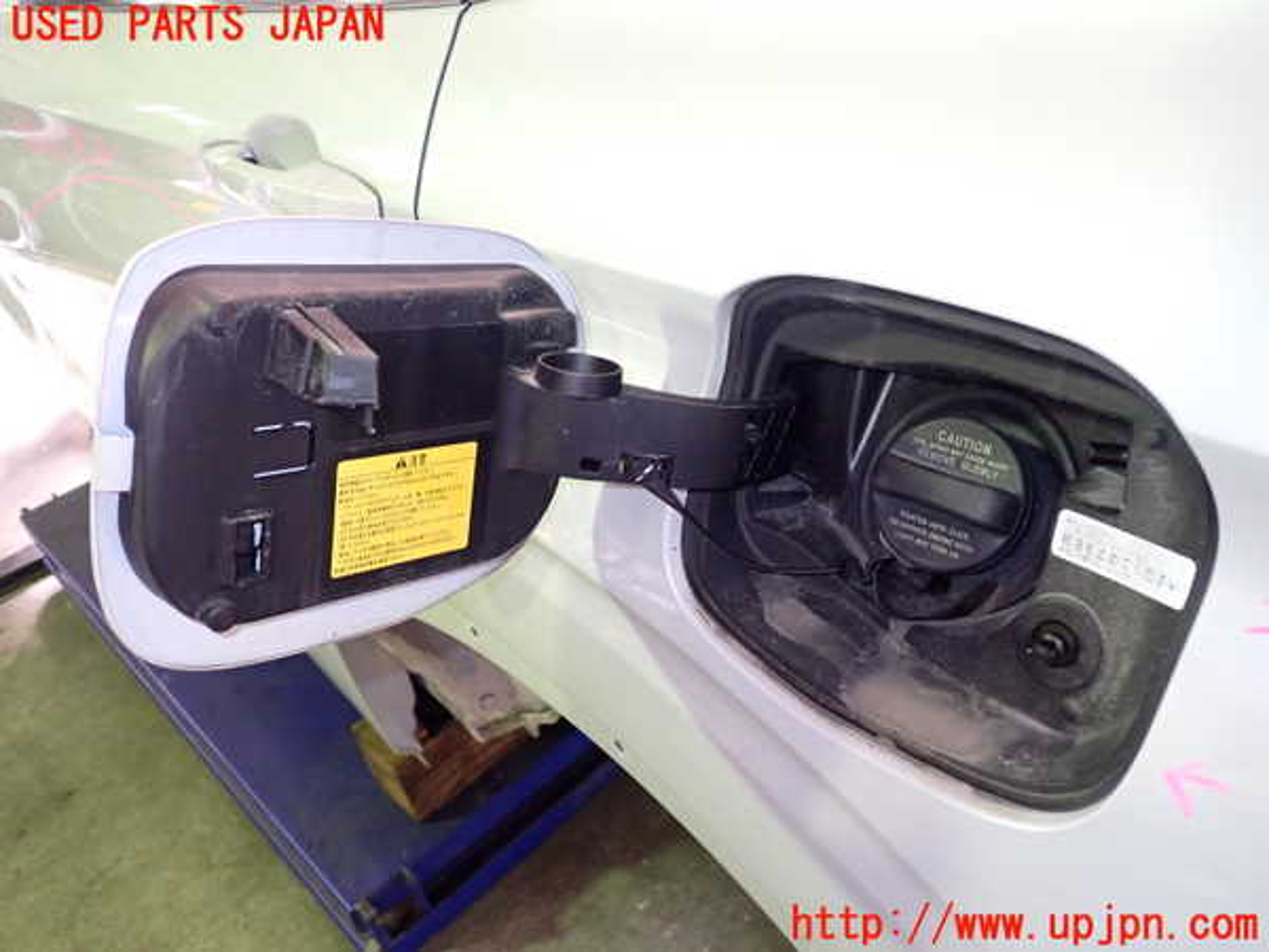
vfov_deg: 46.8
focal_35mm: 30
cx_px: 634
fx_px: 1100
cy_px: 476
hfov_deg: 60.0
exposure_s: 1/30
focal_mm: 5.4
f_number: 2.3
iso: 500
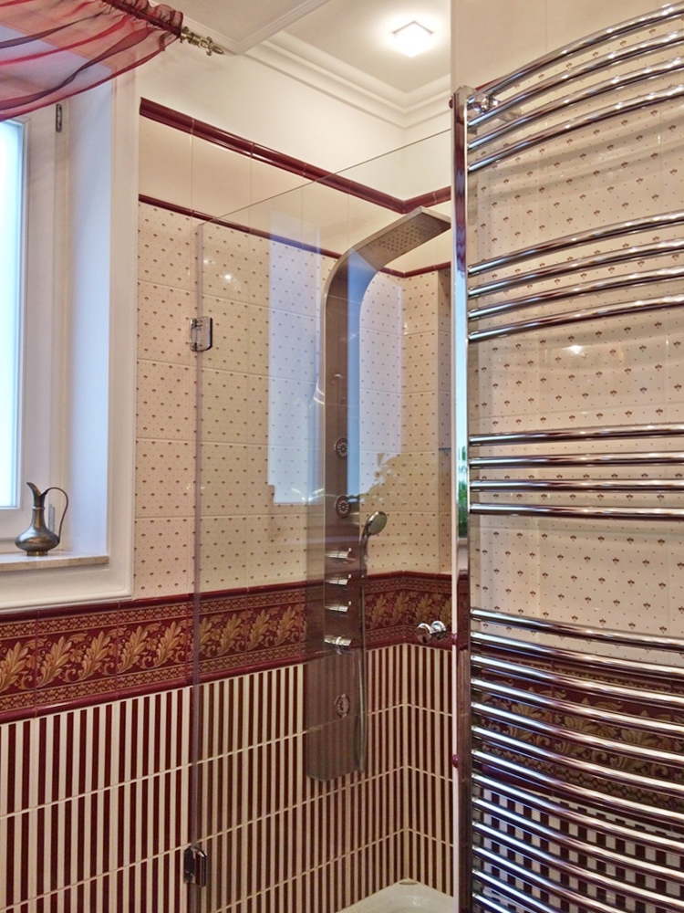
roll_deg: -0.6
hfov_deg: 48.2
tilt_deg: +3.0
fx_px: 764
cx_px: 342
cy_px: 456
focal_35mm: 29
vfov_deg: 61.7
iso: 32
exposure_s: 1/45
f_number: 2.2
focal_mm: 4.15
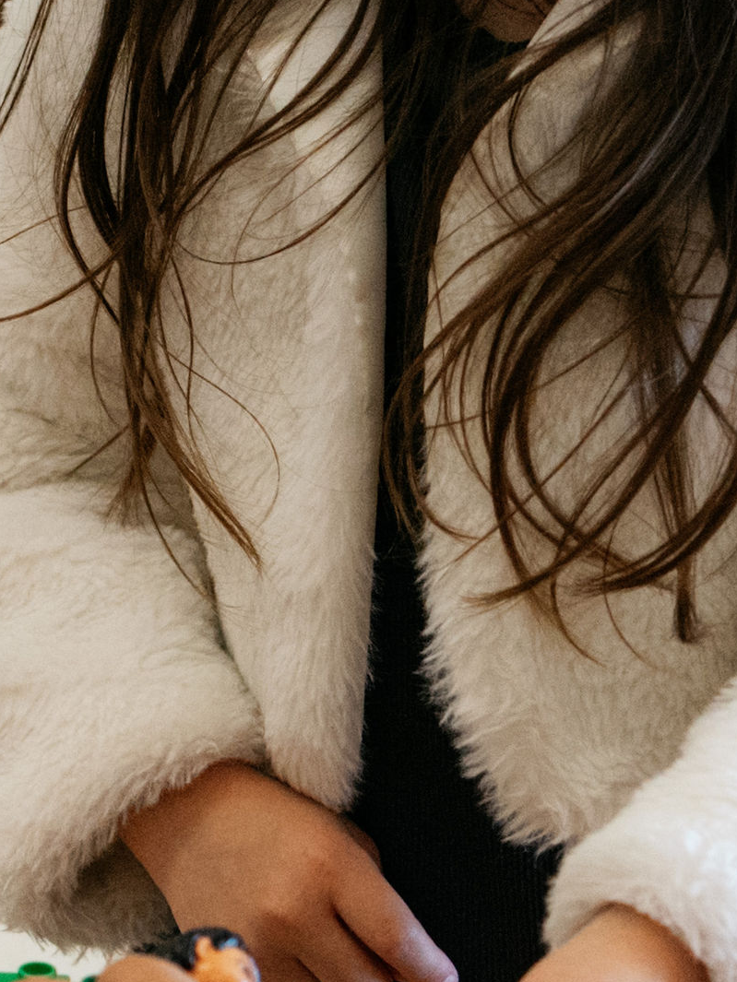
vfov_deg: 11.7
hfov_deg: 8.8
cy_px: 705
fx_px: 4797
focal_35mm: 169
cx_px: 189
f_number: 2.8
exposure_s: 1/500
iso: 1600
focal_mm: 35
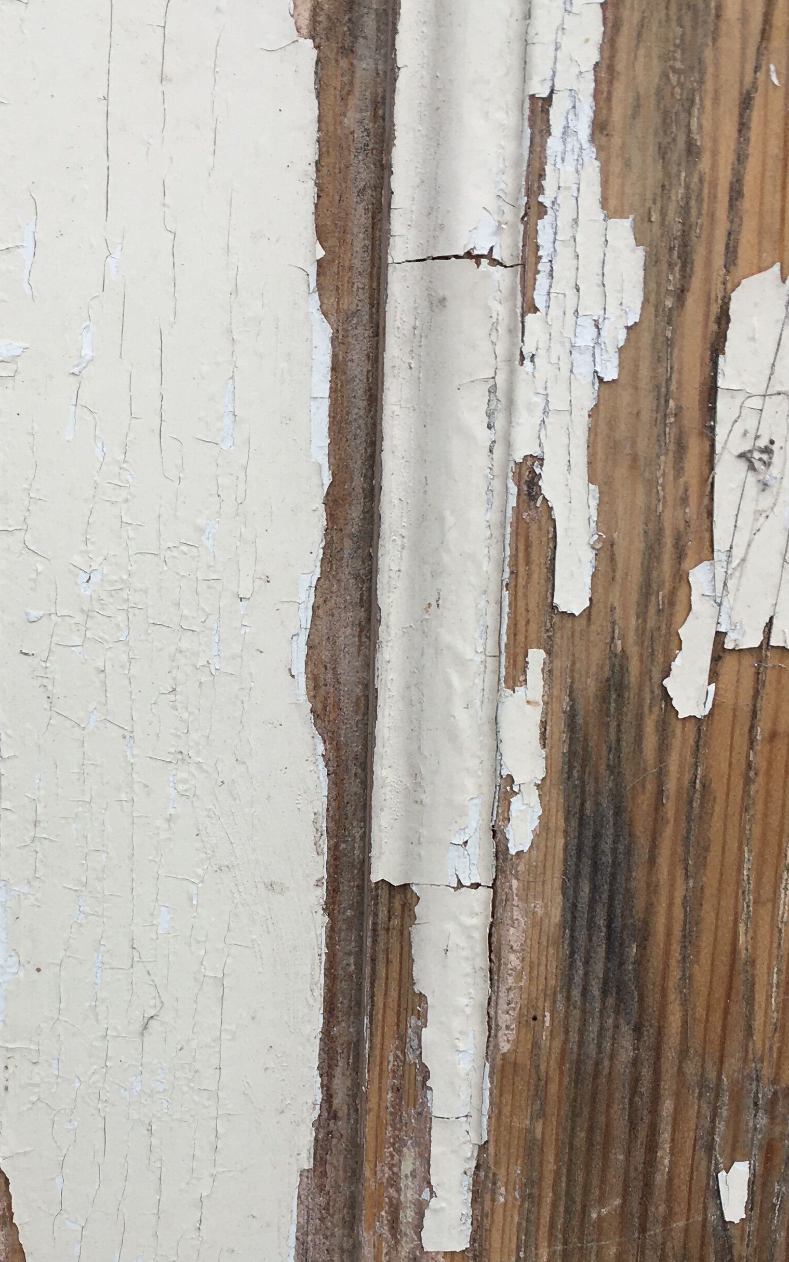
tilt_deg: -24.1
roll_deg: -3.0
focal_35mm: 51
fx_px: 1754
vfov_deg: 39.1
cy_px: 851
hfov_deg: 24.8
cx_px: 118
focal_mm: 4.15
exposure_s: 1/398
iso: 25
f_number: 2.2
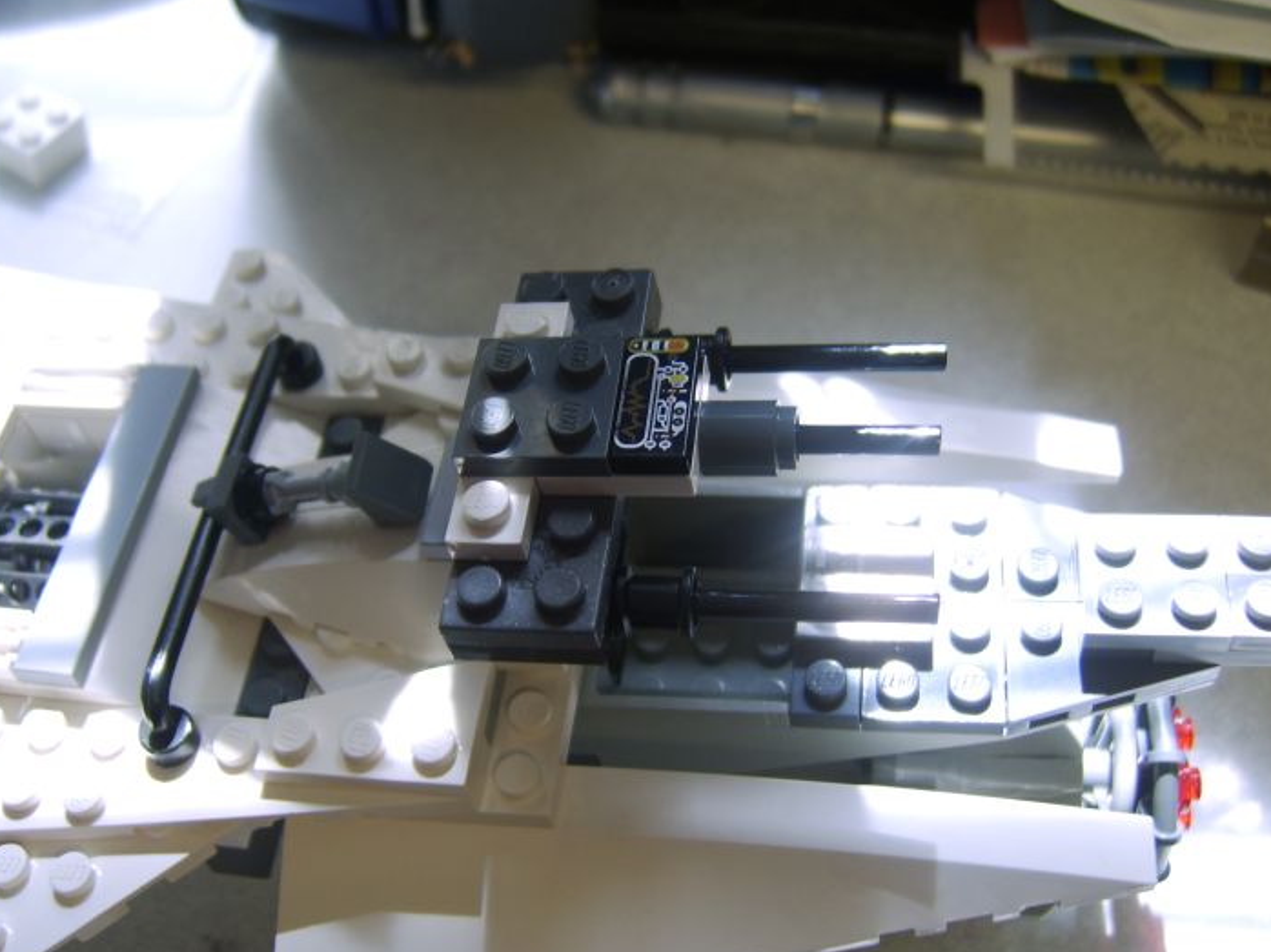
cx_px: 632
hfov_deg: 56.8
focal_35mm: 32
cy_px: 473
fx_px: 1175
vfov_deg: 44.1
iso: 71
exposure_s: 1/36
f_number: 2.7
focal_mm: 8.13
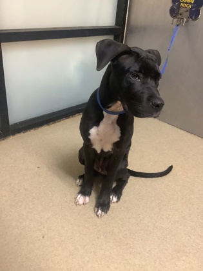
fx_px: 242
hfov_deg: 45.4
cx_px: 102
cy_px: 136
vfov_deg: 58.4
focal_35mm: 31
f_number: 2.4
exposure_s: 1/33
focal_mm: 3.3
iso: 250
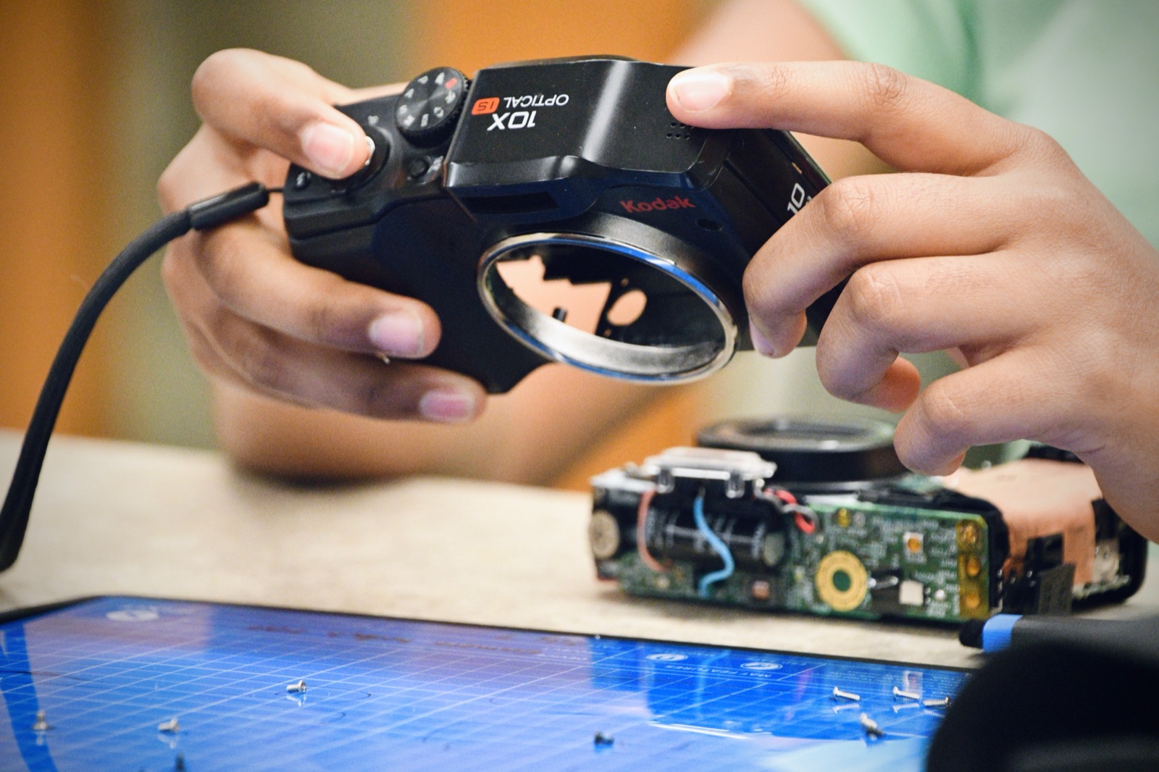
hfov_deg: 7.9
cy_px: 386
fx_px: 8433
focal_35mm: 262
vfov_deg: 5.2
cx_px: 580
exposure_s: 1/125
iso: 8000
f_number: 6
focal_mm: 175
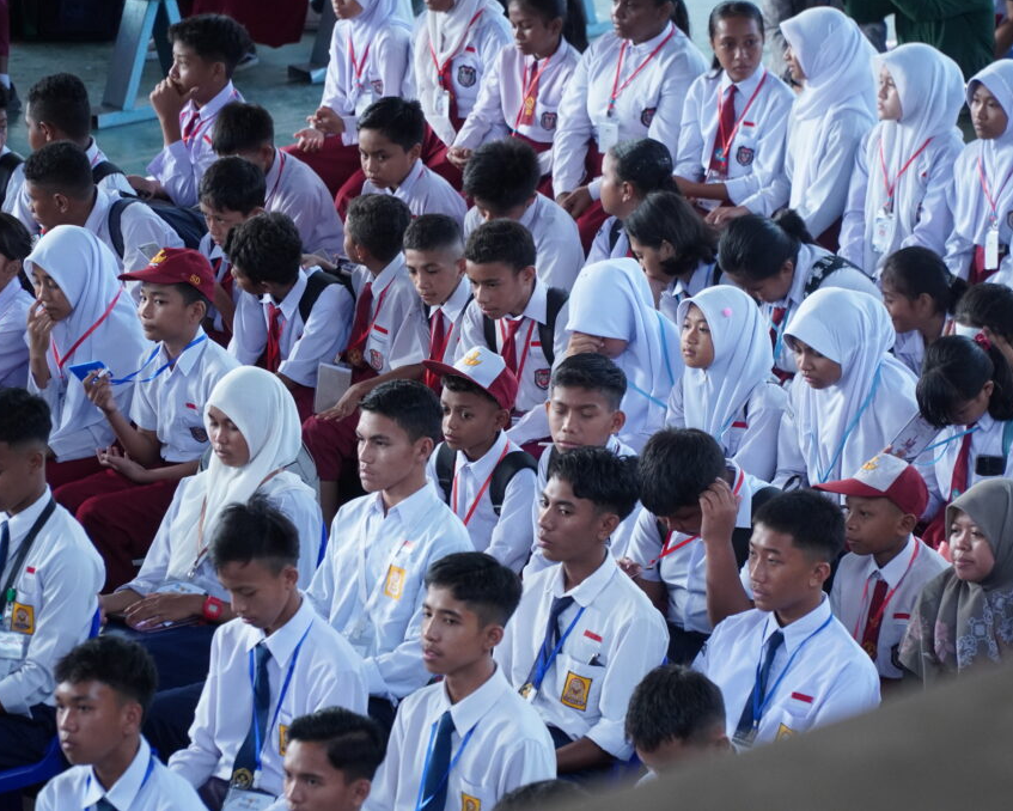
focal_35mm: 177
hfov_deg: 10.9
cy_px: 404
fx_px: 5308
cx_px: 562
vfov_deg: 8.7
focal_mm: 104
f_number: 4
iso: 1600
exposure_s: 1/320
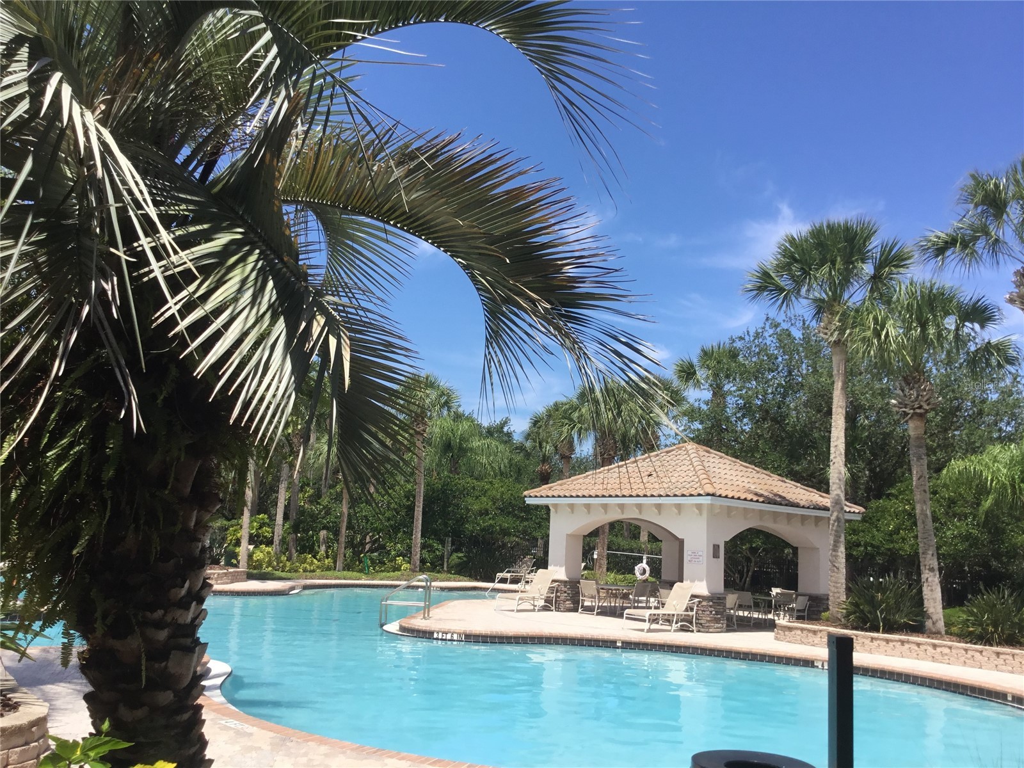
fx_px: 917
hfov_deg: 58.4
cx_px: 512
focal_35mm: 31
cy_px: 384
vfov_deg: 45.4
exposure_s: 1/1217
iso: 25
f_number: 2.4
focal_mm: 3.3
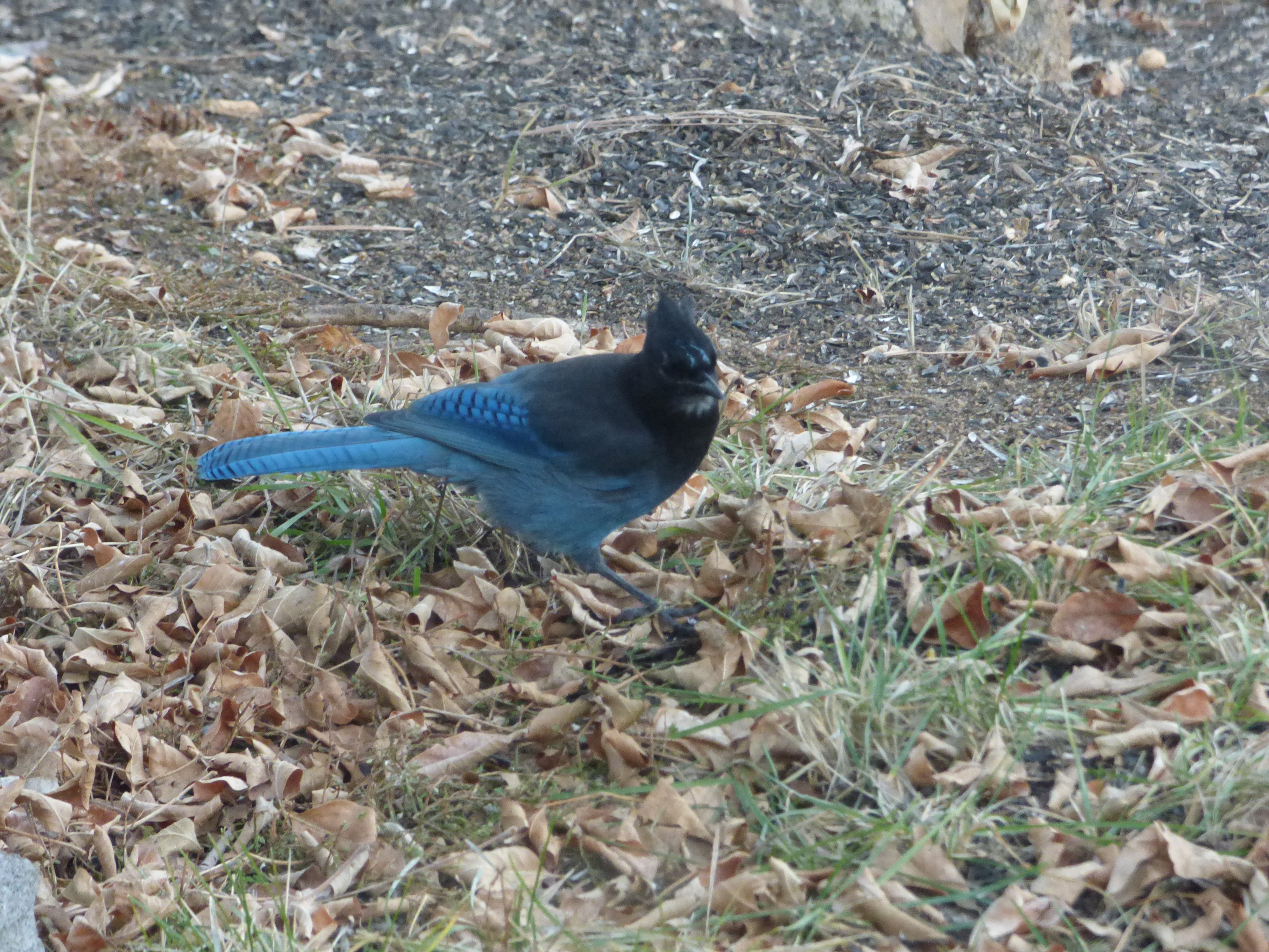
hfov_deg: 6.8
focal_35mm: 293
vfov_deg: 5.1
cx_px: 634
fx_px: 10741
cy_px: 476
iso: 800
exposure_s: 1/50
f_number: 5.5
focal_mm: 47.65
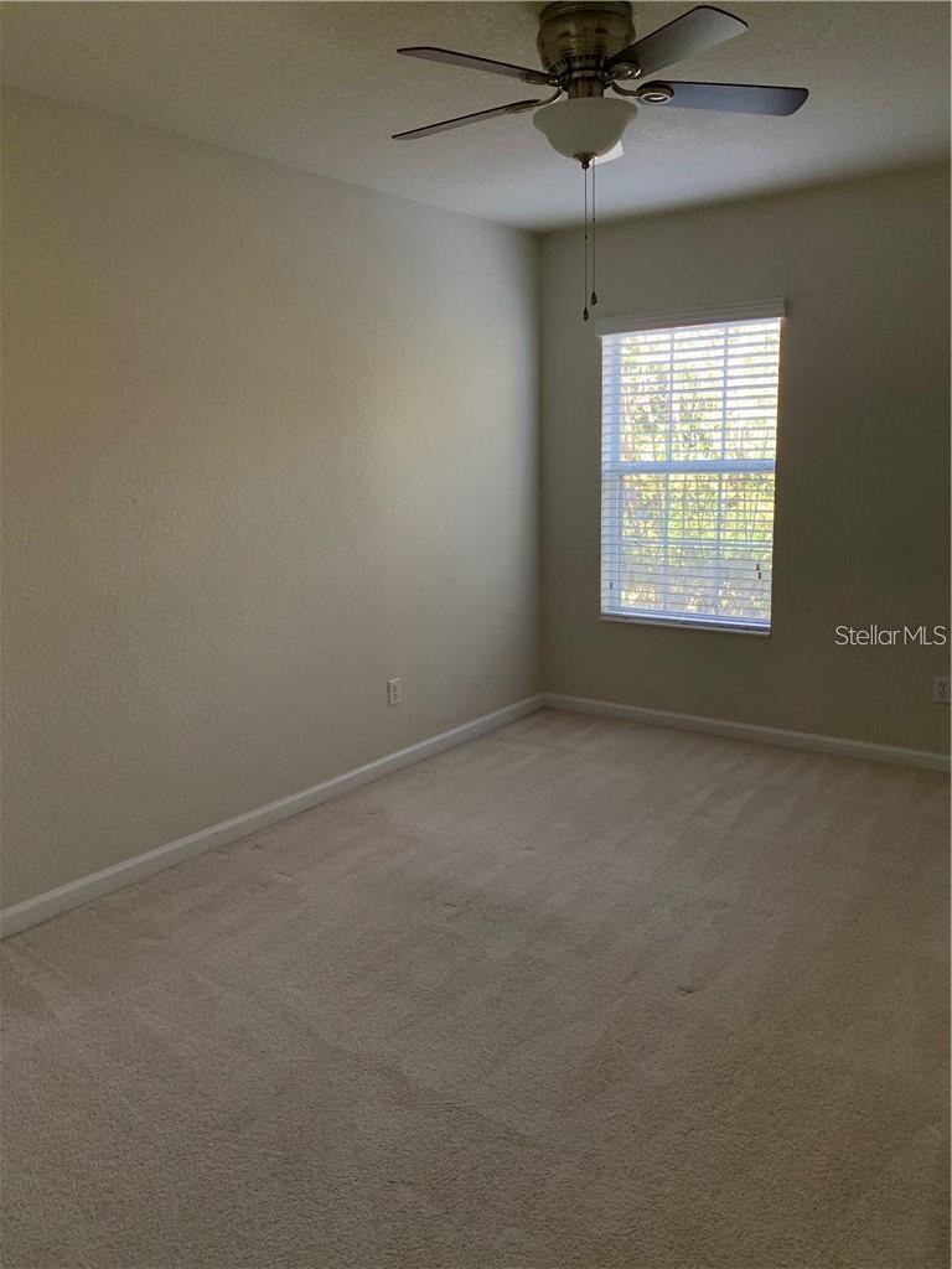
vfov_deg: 67.3
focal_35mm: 26
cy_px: 634
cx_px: 476
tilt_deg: -9.8
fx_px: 953
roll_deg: +2.0
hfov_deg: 53.1
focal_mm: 4.25
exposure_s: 1/80
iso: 100
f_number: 1.8
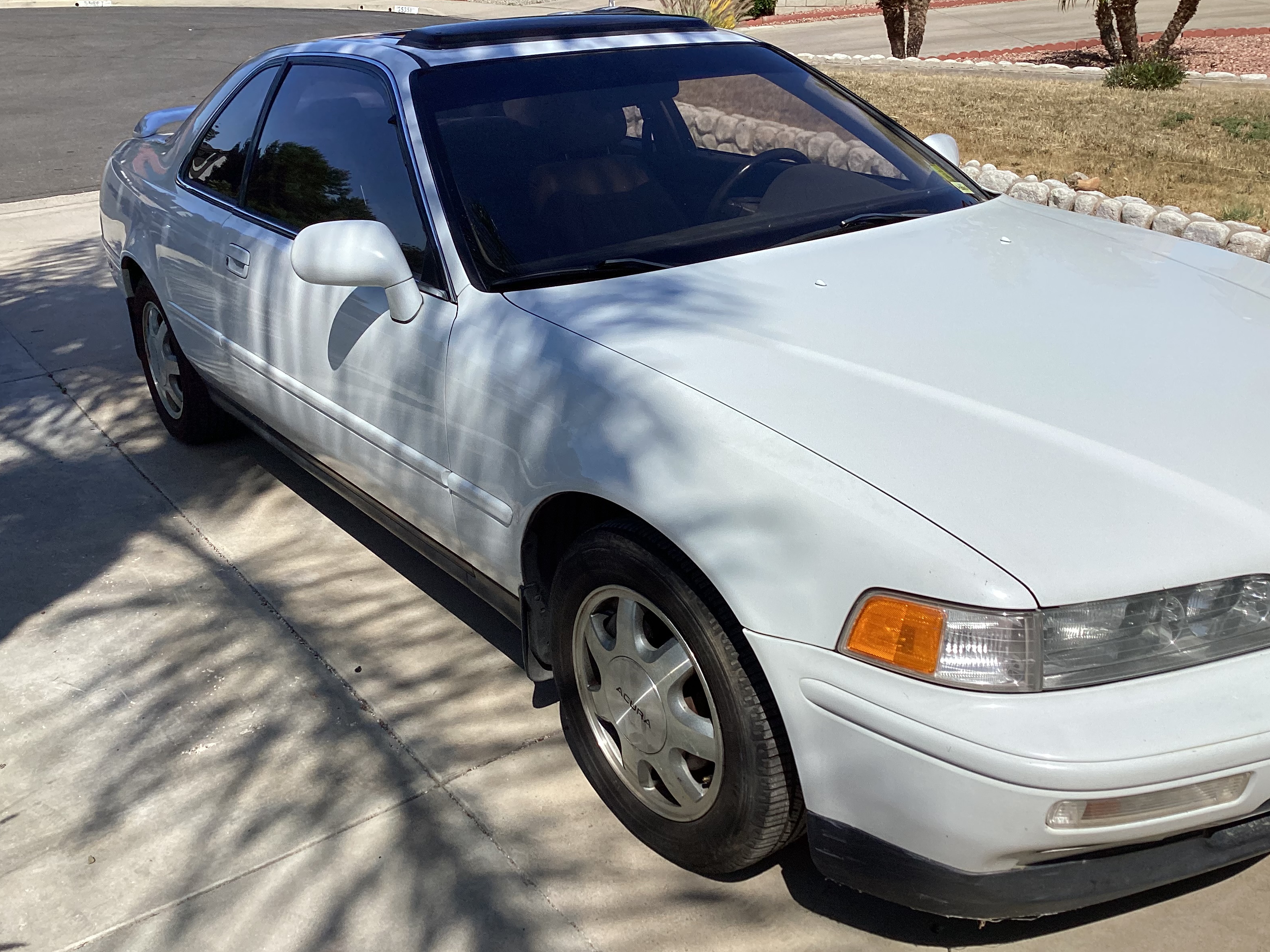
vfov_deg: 44.2
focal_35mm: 32
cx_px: 640
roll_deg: -1.4
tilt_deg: -25.4
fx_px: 1174
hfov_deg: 56.8
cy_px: 482
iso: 25
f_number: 2.4
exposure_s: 1/3135
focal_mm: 3.3
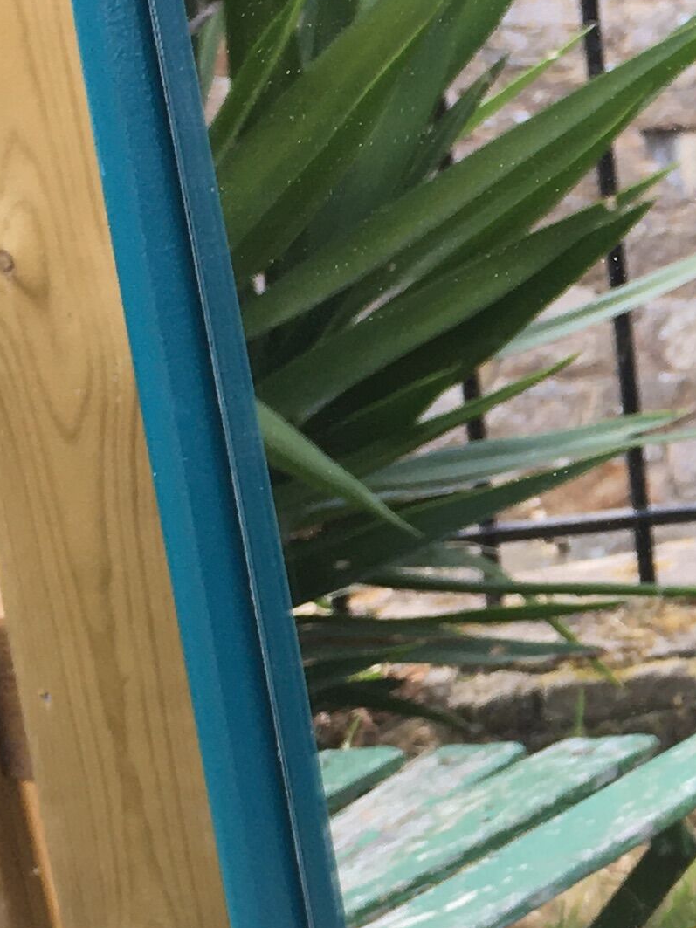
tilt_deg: -18.0
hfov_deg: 12.6
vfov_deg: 17.9
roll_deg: +3.2
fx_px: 2950
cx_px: 1120
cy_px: 591
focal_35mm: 110
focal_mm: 4.15
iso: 25
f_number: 2.2
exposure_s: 1/180
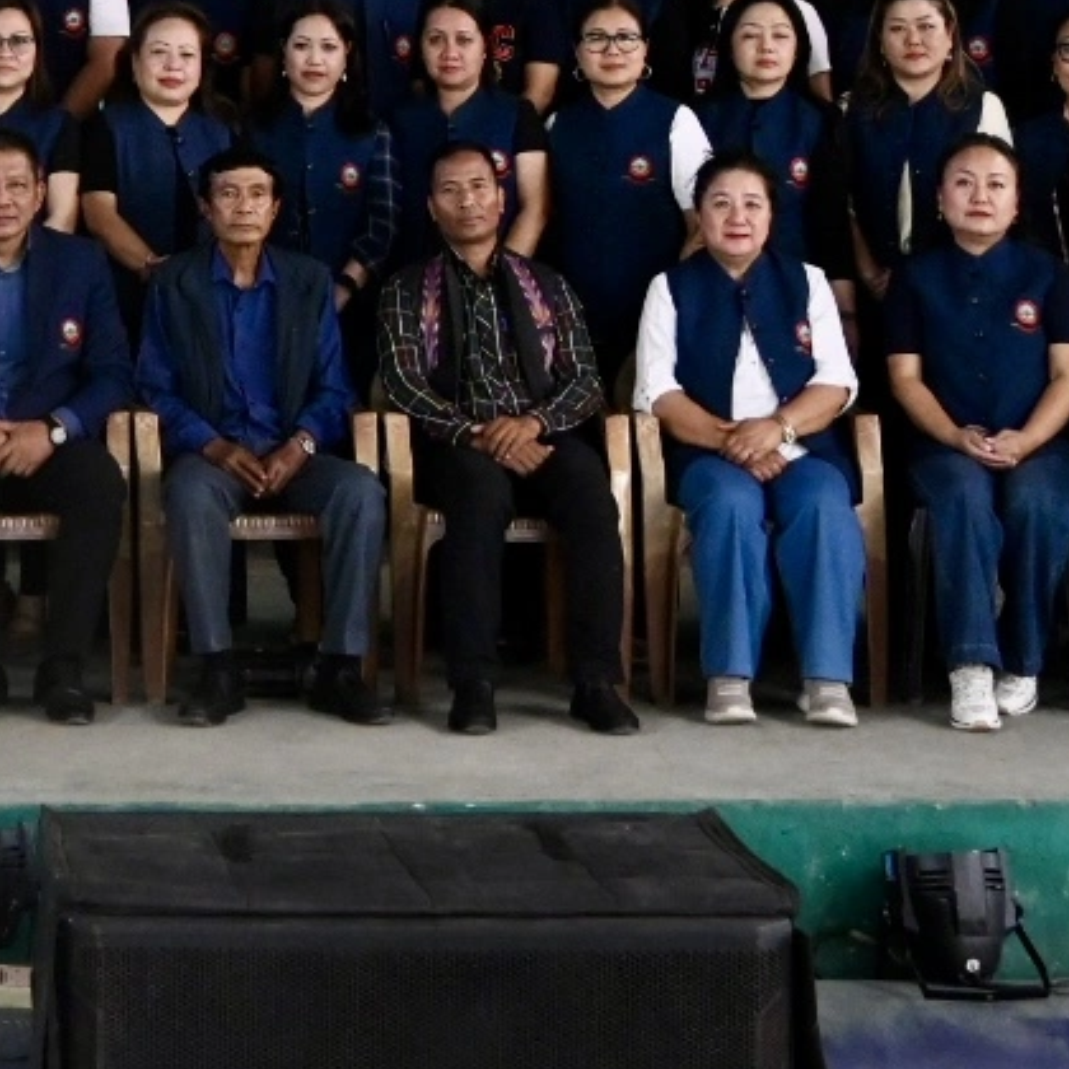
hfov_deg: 17.7
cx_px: -28
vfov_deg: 17.5
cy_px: -122
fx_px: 3348
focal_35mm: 96
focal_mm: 19.5
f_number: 3.5
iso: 2500
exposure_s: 1/125
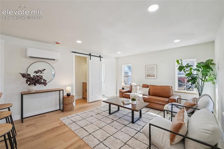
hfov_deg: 100.4
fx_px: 93
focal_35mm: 15
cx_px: 112
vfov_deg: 77.3
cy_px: 74
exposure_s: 1/60
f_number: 8
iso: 800
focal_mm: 10
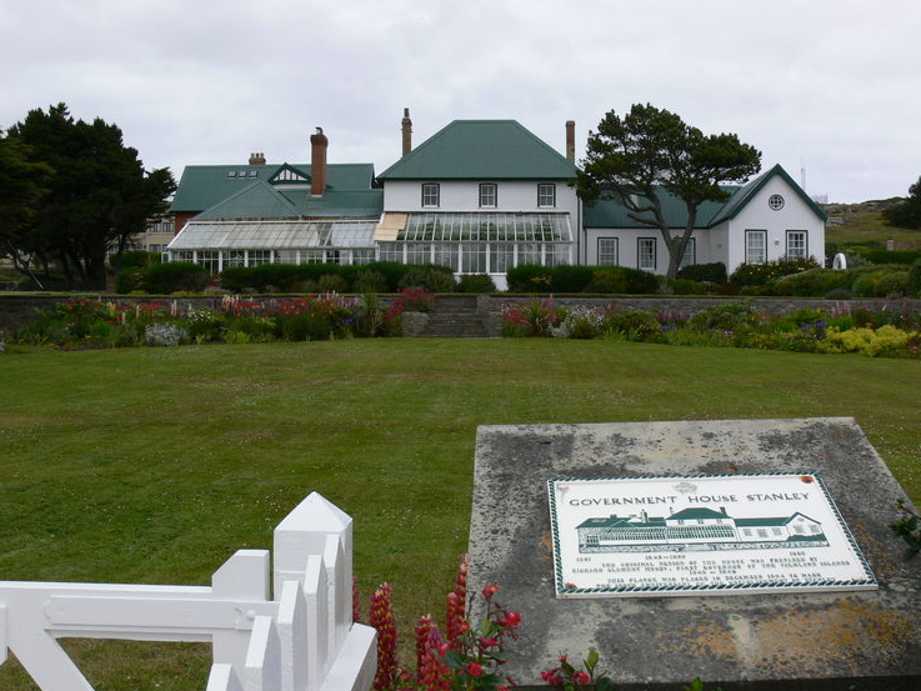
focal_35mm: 38
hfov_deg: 49.0
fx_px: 1011
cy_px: 359
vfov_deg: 37.7
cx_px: 464
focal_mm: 7.4
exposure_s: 1/250
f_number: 5.6
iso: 80
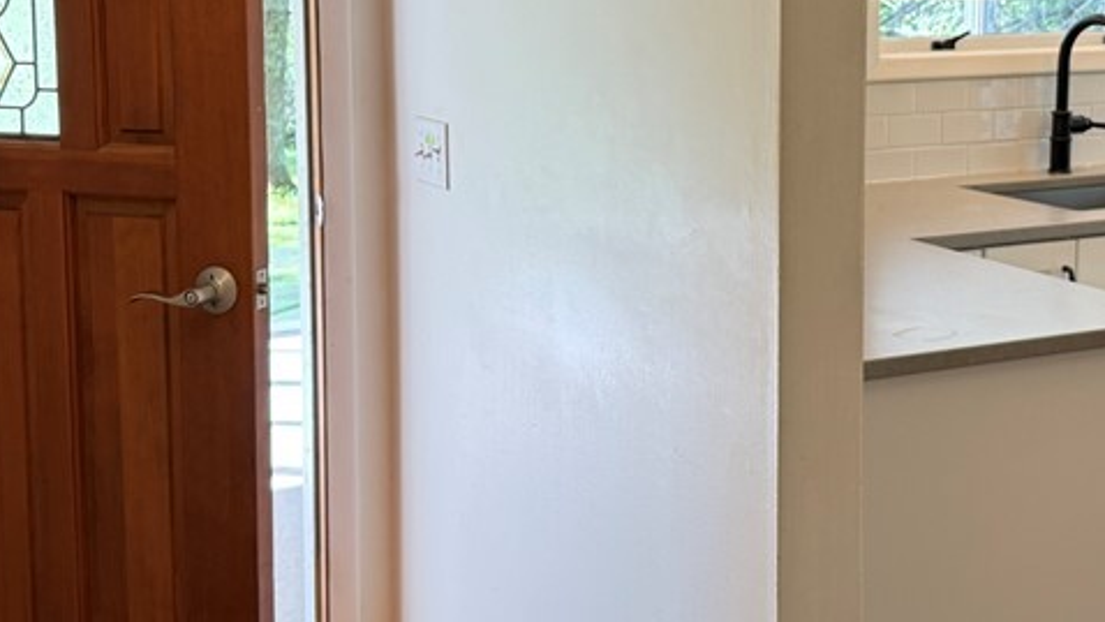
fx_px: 1641
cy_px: 143
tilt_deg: -6.8
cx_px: 744
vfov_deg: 21.2
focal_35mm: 56
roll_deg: -0.2
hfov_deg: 36.8
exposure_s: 1/60
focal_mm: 6.76
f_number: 1.78
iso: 125
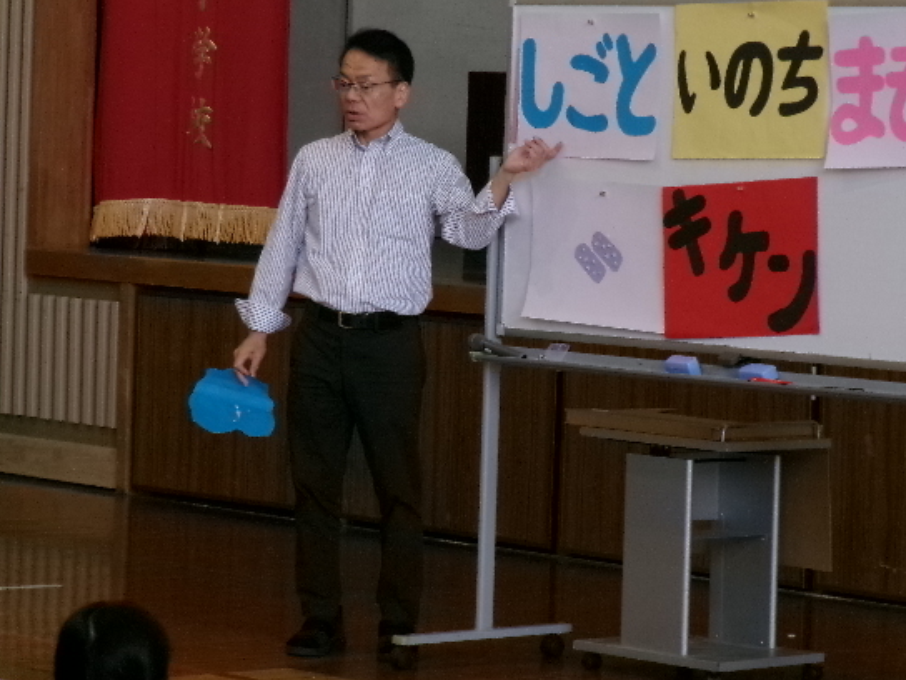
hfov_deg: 11.8
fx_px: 4371
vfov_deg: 8.9
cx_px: 531
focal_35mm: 167
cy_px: 283
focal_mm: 25.5
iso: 400
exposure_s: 1/40
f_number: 6.3
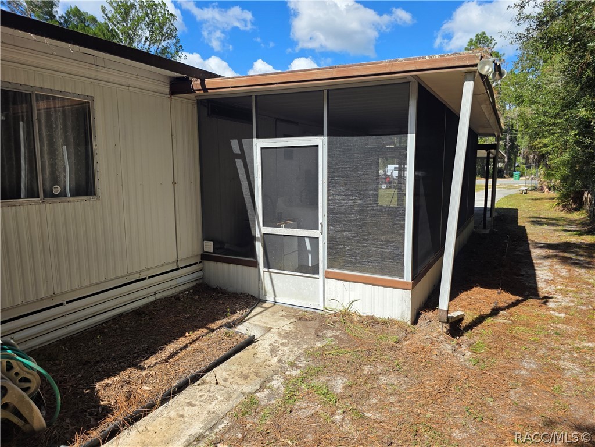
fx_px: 395
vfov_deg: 58.9
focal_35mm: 23
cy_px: 224
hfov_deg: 73.9
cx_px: 298
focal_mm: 6.3
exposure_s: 1/4889
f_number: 1.7
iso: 80
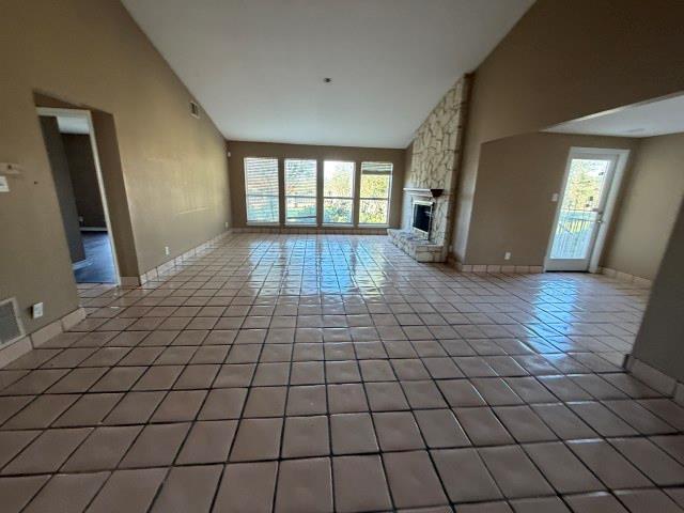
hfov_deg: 102.1
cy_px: 256
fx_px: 277
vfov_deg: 85.7
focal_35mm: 14
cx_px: 342
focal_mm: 2.22
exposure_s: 1/78
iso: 320
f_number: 2.2
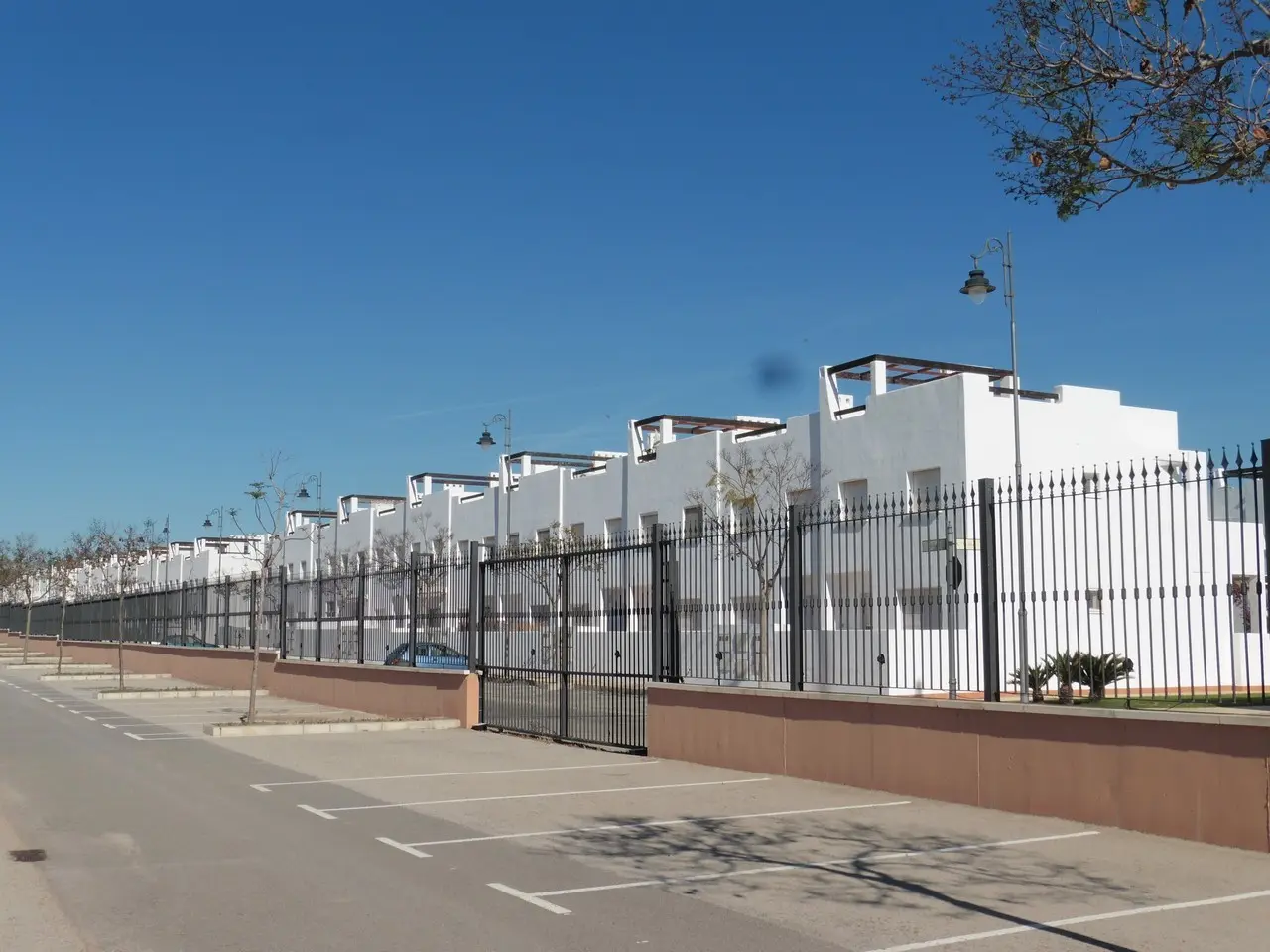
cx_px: 635
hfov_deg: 45.8
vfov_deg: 35.1
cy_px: 476
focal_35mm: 41
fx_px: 1504
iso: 100
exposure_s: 1/2000
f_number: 5
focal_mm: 7.4
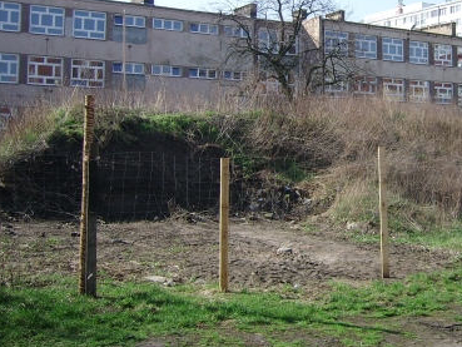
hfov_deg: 34.7
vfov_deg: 26.8
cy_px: 99
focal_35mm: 54
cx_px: 352
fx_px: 721
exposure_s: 1/648
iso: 50
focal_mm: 5.95
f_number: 2.8
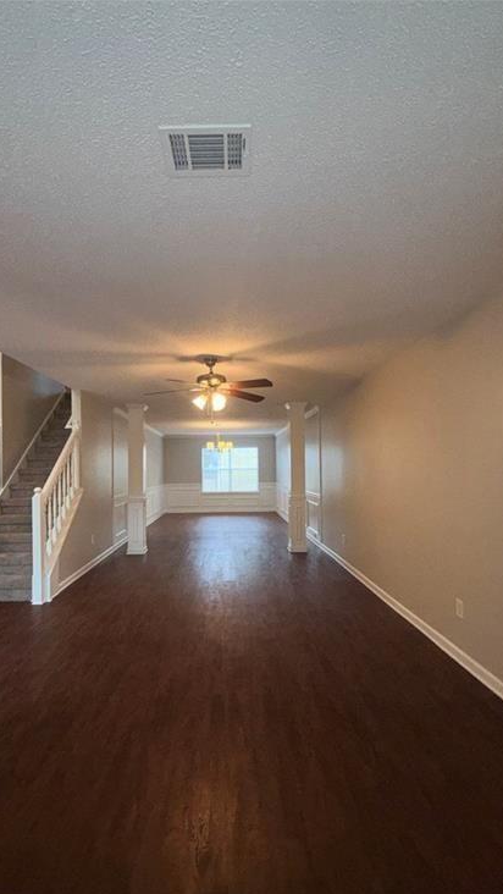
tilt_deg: +1.3
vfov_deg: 99.3
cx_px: 228
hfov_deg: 67.0
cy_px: 468
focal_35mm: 16
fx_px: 379
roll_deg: +0.2
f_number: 2.2
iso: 80
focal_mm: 2.22
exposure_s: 1/122
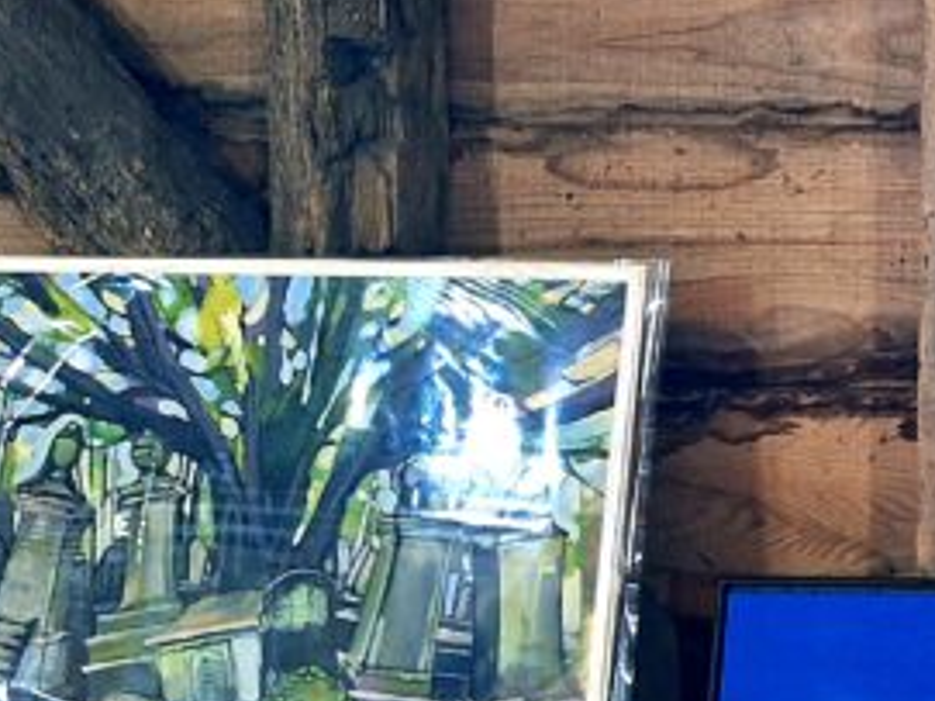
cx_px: 1580
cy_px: -28
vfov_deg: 16.5
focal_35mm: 87
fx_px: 2349
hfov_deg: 18.6
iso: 250
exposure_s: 1/25
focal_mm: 5.54
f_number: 1.8
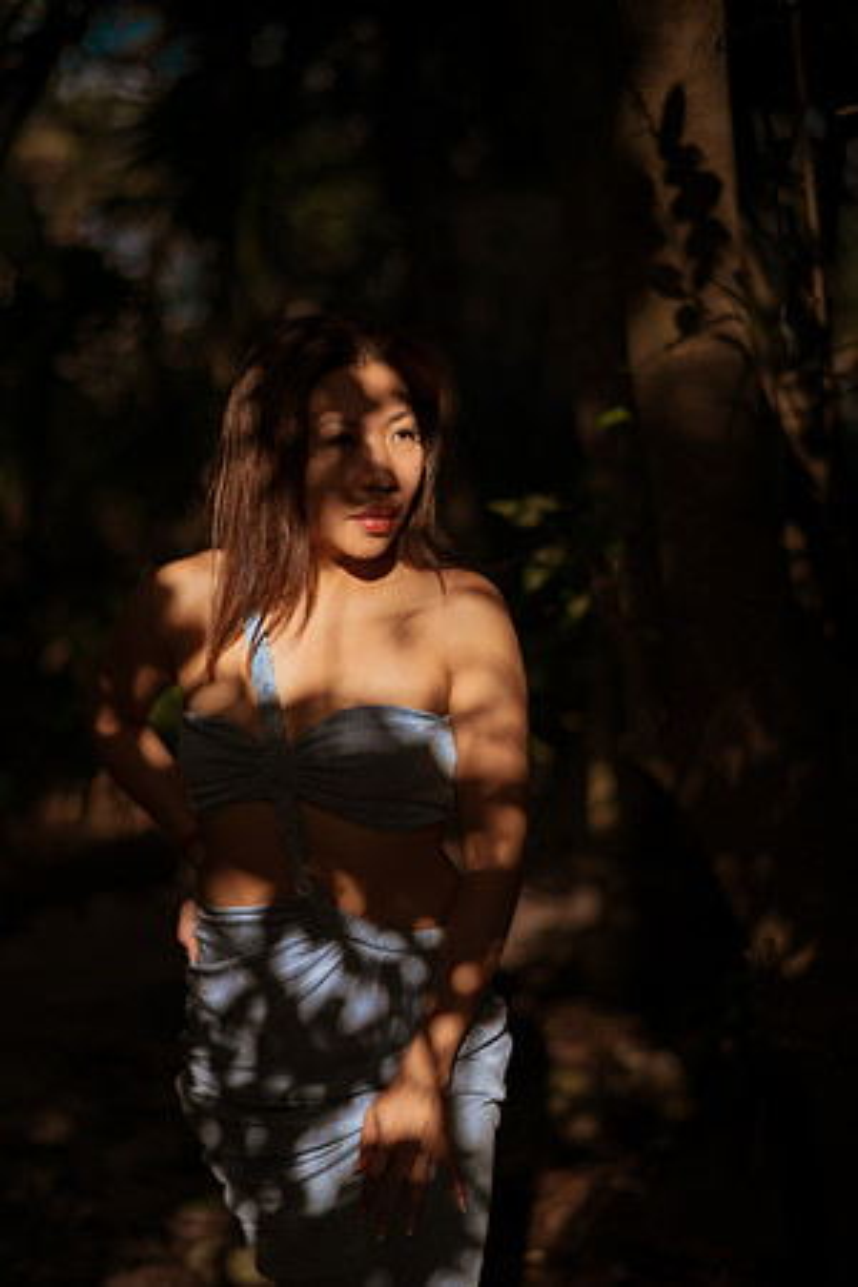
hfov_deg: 23.4
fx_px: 2073
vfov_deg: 34.5
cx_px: 429
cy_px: 644
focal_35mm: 58
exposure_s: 1/5000
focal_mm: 58
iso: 100
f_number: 1.4
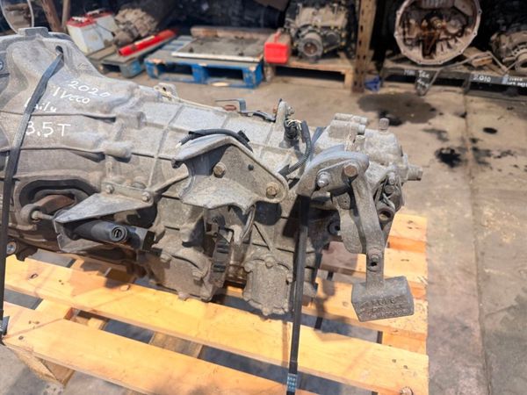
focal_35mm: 24
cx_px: 264
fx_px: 365
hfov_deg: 71.6
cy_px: 198
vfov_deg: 56.8
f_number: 1.78
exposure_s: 1/67
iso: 200
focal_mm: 6.76
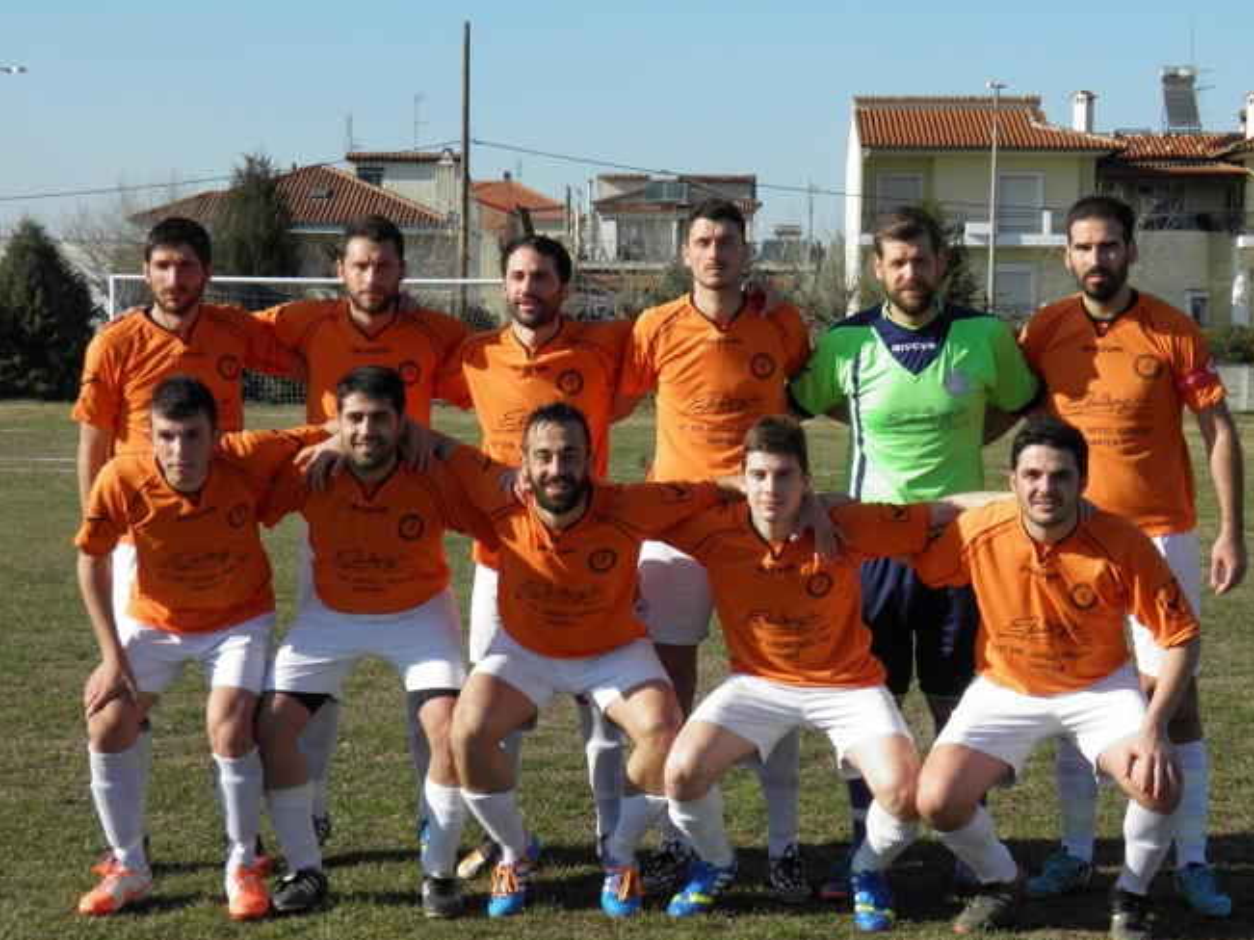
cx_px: 634
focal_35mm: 74
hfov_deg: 26.3
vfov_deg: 19.9
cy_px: 475
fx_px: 2680
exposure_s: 1/320
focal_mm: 13.2
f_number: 5.5
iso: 50
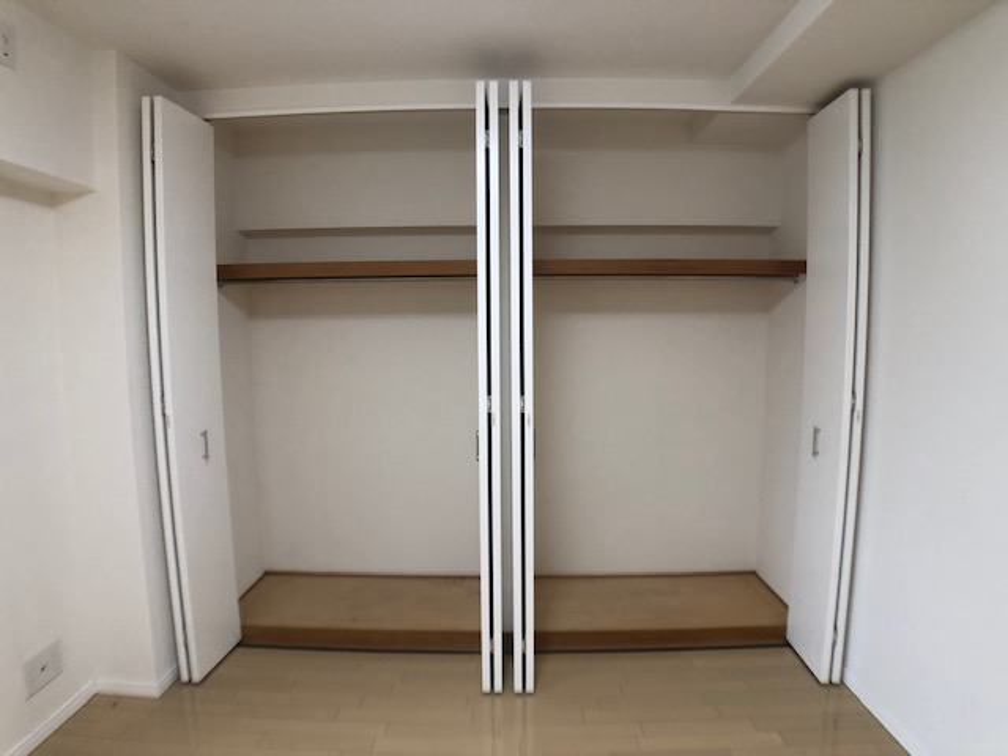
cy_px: 378
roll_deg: +1.7
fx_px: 815
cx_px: 504
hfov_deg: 63.4
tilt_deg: -5.2
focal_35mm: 28
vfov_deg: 49.7
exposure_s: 1/33
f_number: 1.8
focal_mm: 3.99
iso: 40
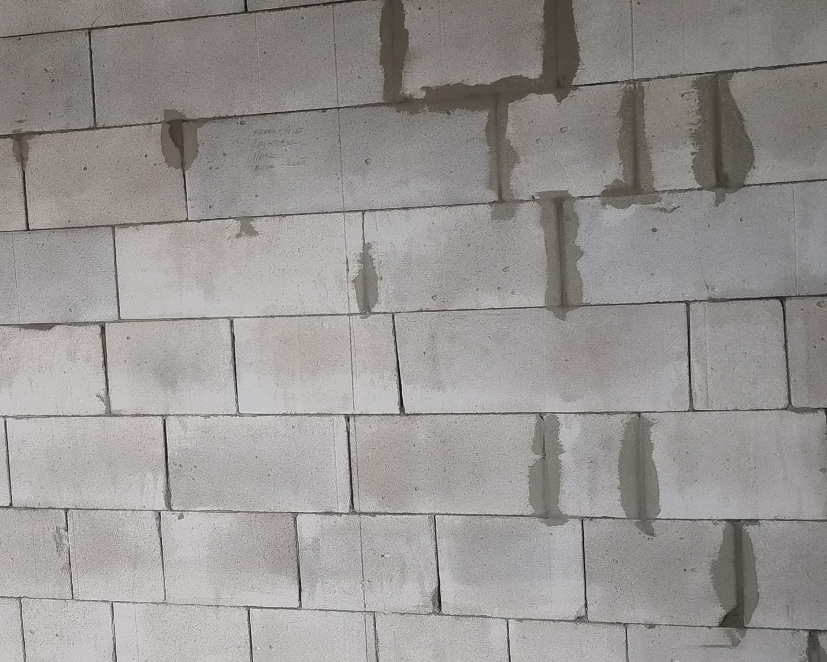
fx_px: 1248
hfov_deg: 34.6
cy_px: 290
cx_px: 79
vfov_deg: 29.6
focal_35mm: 51
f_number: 1.8
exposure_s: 1/50
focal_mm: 5.56
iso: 647
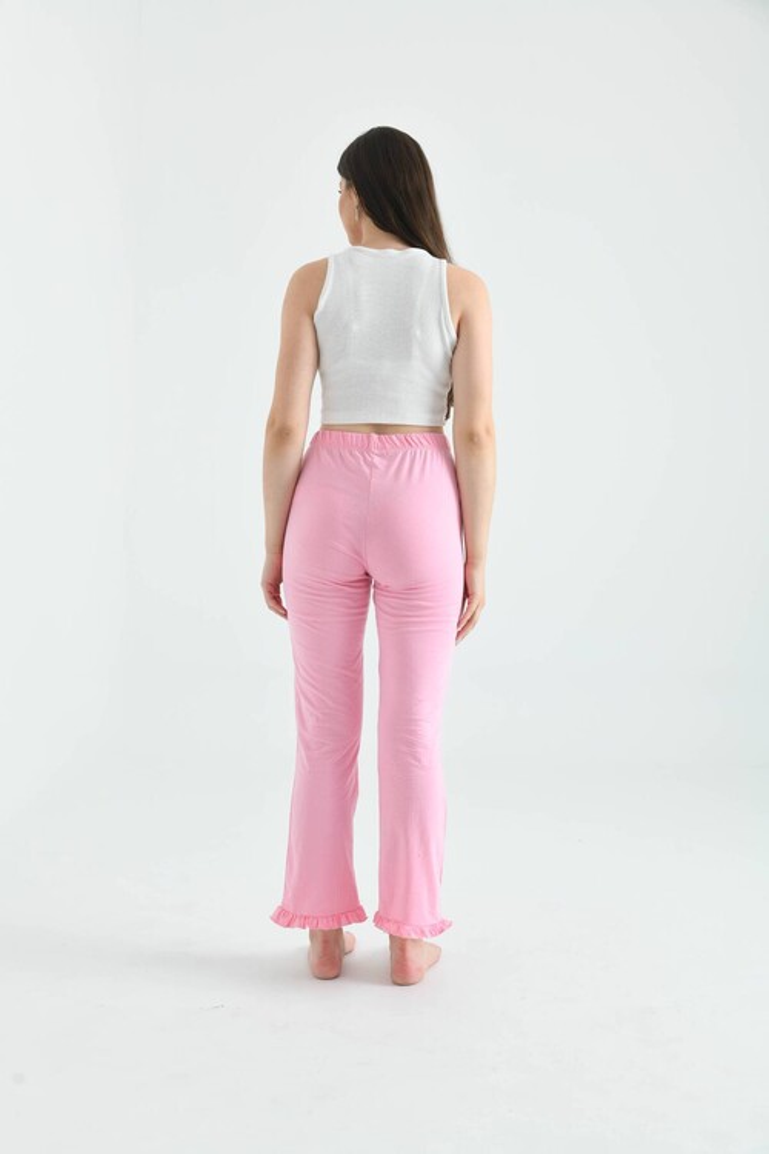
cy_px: 577
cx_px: 384
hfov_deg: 35.1
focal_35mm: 38
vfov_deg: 50.7
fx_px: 1217
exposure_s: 1/125
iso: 100
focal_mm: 38
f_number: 6.3
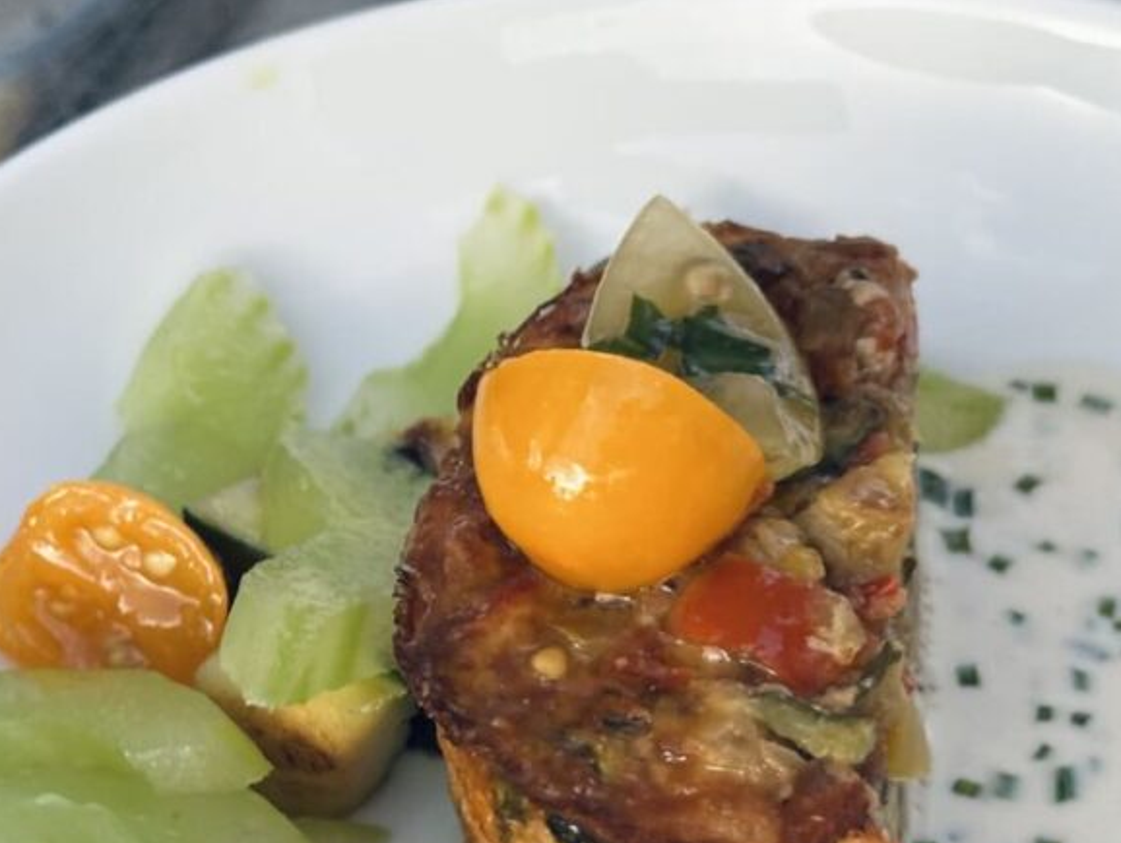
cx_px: 609
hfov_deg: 23.0
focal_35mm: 85
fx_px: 2756
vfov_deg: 17.3
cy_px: 680
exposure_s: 1/571
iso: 64
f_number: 1.78
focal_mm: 6.86
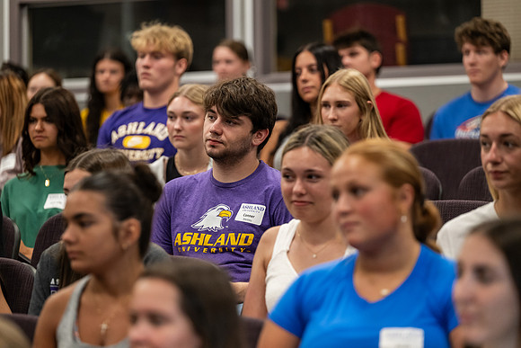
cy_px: 174
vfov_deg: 8.6
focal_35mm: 160
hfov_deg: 12.8
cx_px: 260
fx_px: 2316
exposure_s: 1/250
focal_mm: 160
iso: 3200
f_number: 3.2
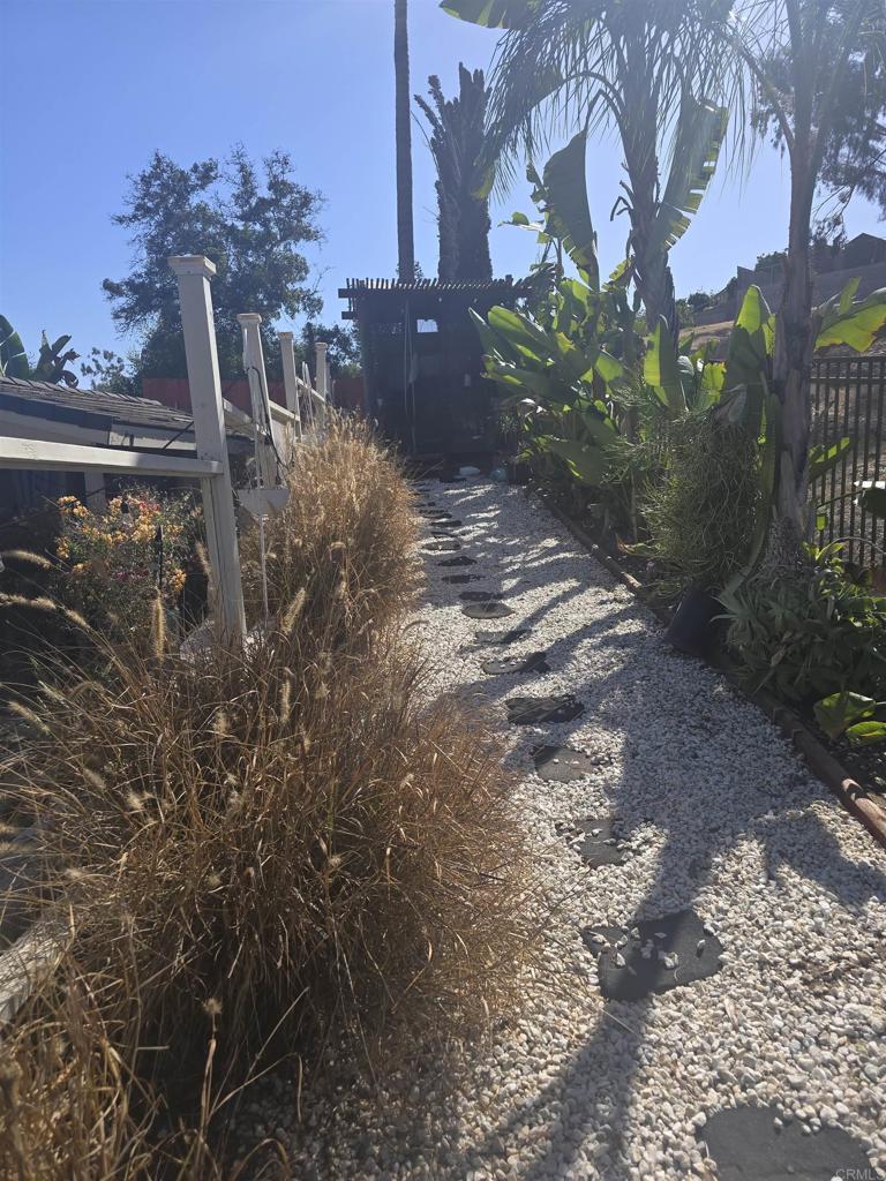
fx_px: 785
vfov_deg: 73.9
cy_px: 590
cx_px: 443
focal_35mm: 23
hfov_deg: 58.9
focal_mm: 6.3
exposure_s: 1/775
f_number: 1.7
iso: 12
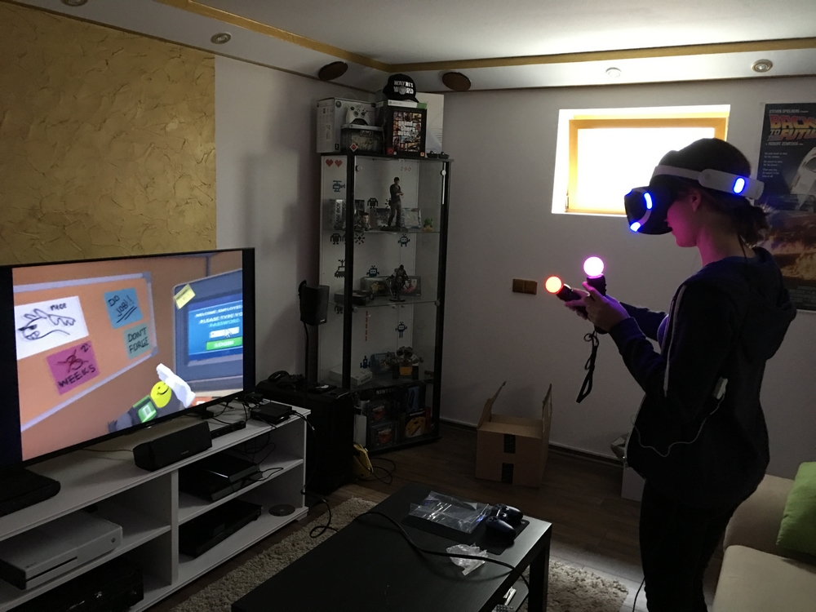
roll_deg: -2.3
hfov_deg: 61.7
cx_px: 408
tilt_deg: -7.6
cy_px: 306
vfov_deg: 48.2
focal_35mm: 29
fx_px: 684
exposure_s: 1/8
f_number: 2.2
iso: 160
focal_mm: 4.15
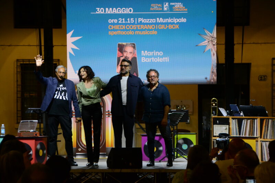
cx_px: 138
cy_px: 92
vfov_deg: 13.4
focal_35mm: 102
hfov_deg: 20.0
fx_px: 779
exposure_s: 1/125
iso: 1600
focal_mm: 68
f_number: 5
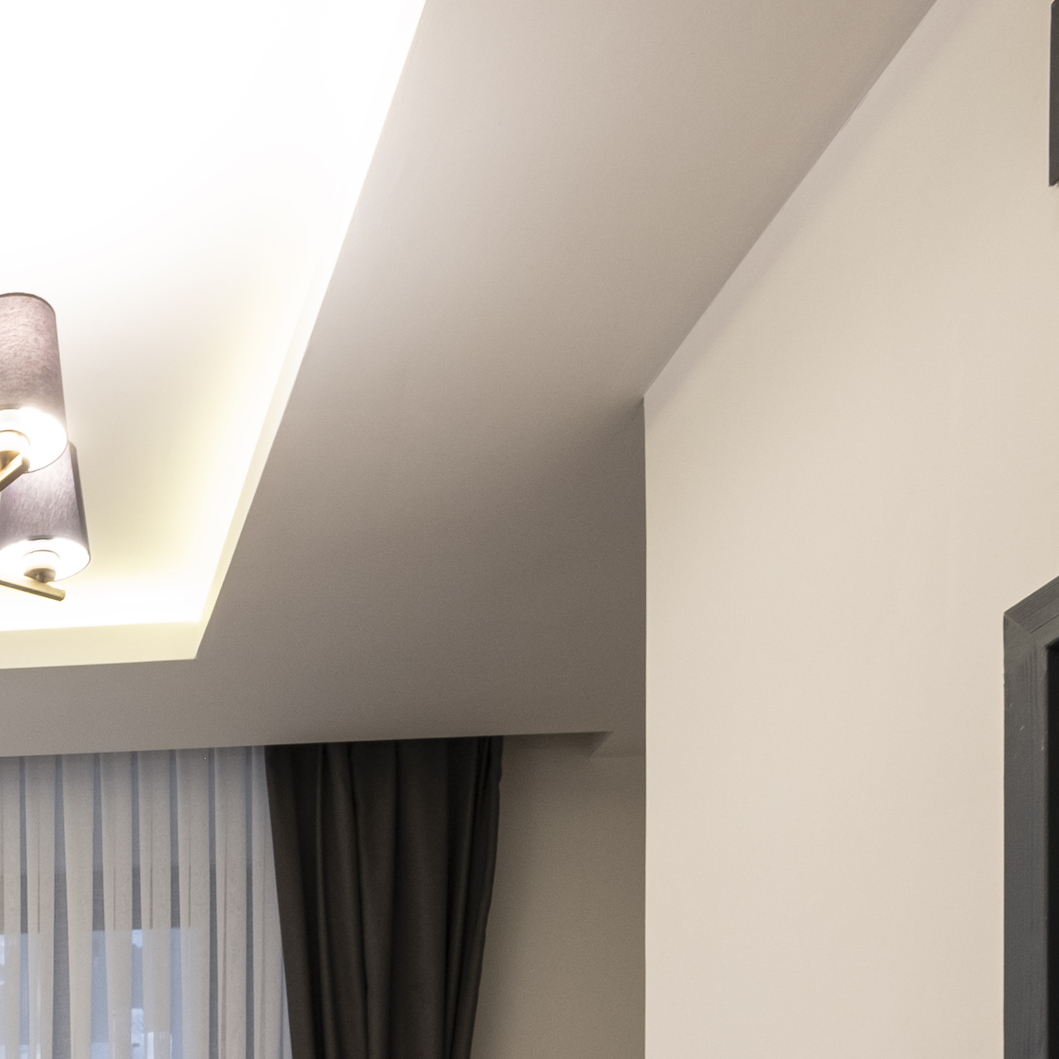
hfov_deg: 31.5
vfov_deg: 31.0
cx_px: -210
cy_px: 1304
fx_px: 1558
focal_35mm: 45
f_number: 8
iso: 160
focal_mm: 8
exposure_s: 1/1.25
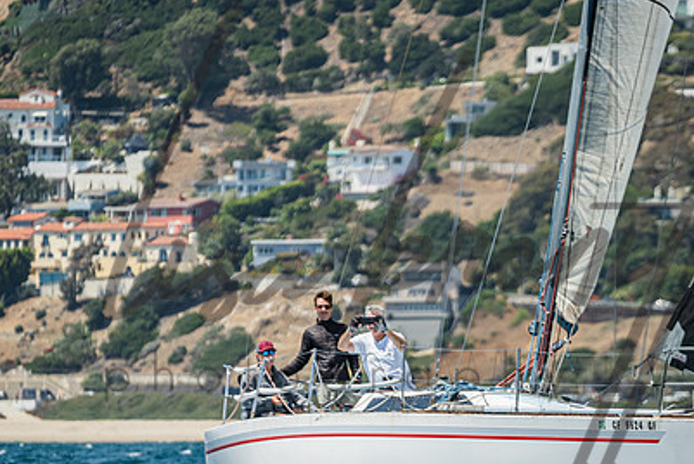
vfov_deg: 2.4
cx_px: 366
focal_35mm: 583
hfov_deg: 3.5
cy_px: 316
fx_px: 11247
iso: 320
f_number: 5.6
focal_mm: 320
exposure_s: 1/640
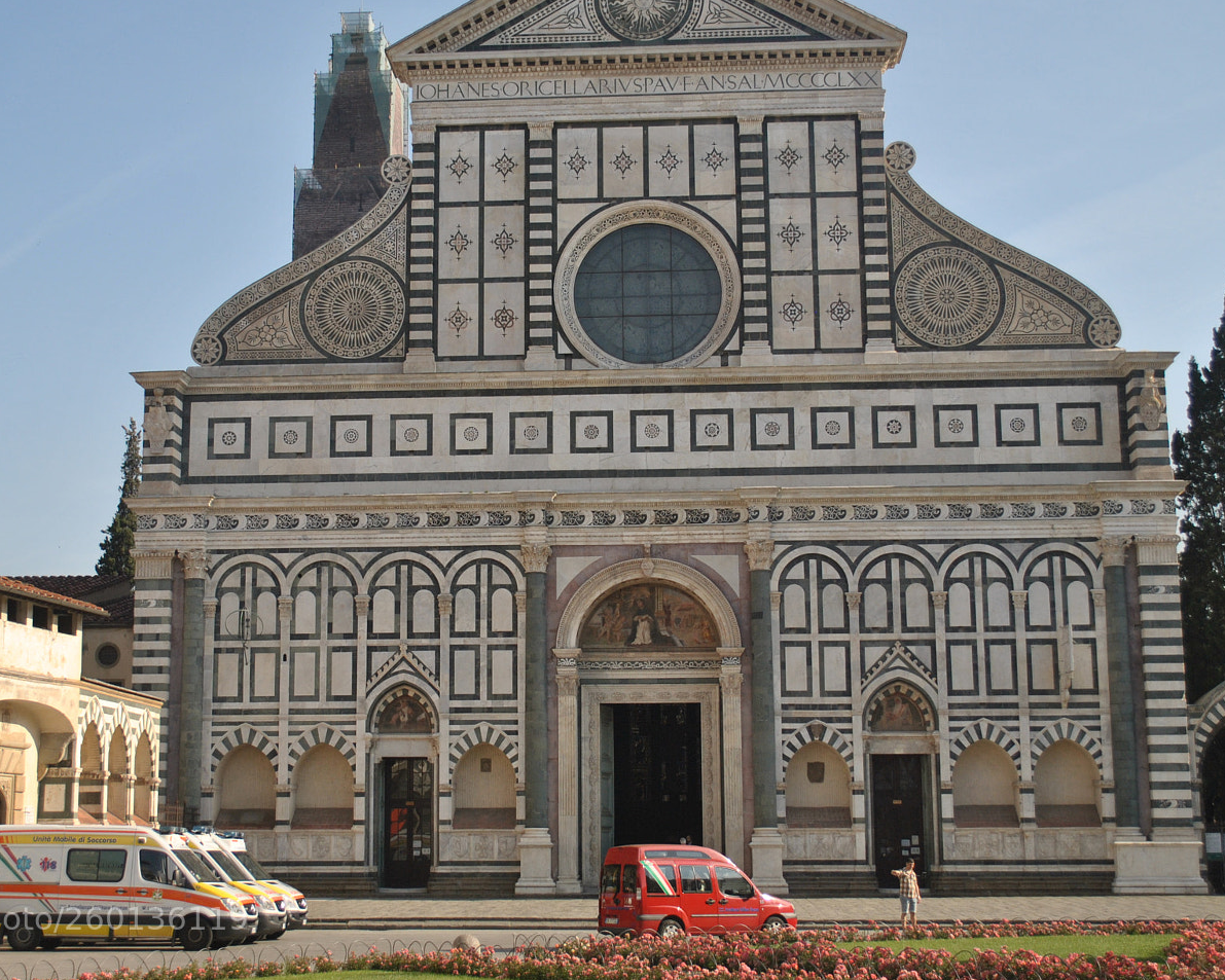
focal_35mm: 53
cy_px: 449
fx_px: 1922
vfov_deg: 28.6
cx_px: 532
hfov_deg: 35.3
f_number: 4.5
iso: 200
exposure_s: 1/400
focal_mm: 28
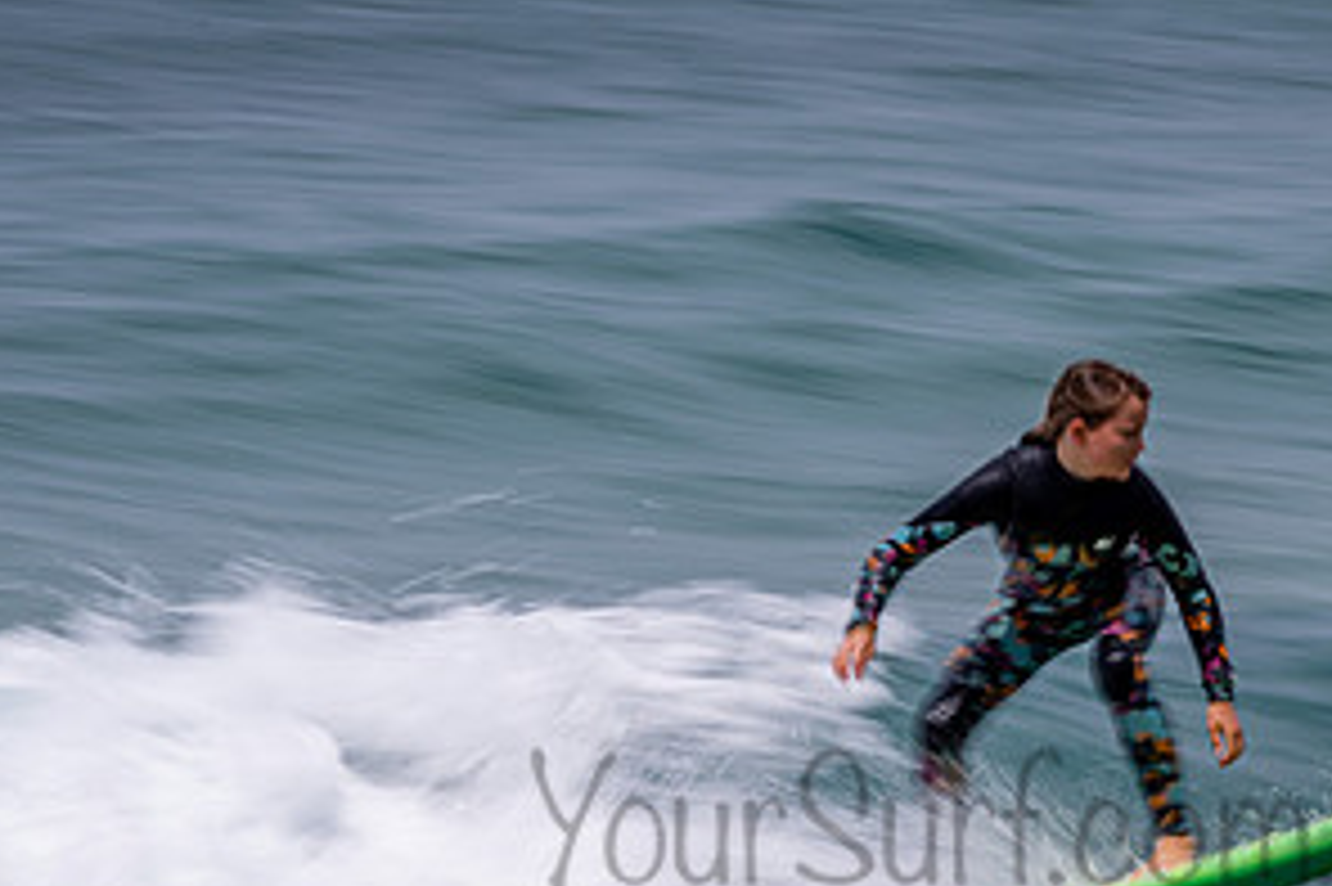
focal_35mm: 981
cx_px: 994
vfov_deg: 1.4
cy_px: 780
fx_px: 36275
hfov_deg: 2.1
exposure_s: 1/20
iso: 64
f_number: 20
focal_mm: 500
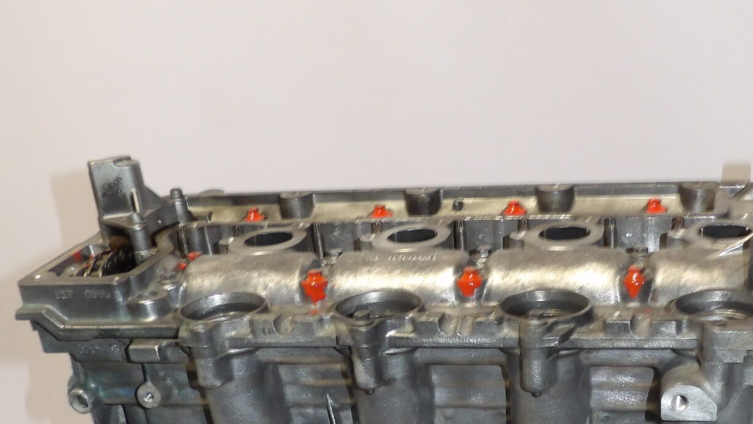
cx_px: 474
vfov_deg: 19.6
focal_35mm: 55
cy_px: 594
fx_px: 1098
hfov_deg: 37.6
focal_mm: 4.3
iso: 200
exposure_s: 1/60
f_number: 3.2
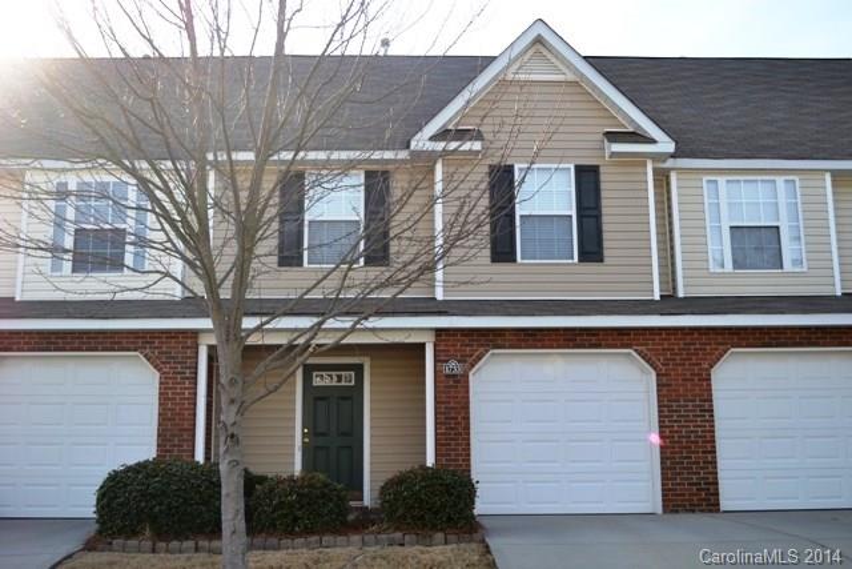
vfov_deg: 34.2
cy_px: 284
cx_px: 426
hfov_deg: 49.5
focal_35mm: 39
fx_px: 923
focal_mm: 26
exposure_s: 1/250
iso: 110
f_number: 5.6
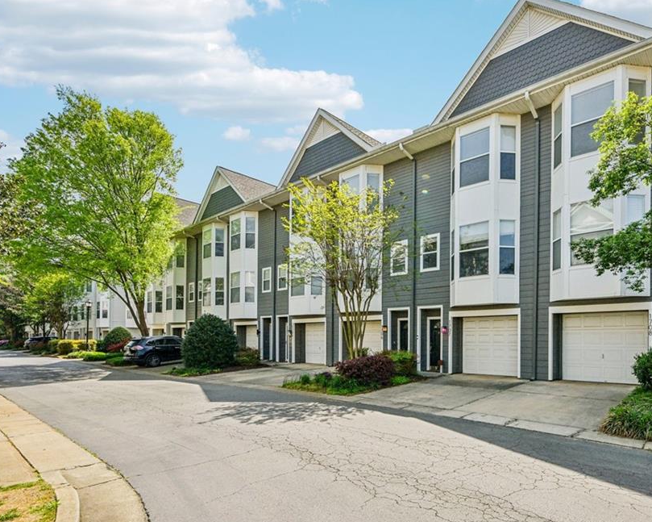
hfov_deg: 81.9
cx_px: 404
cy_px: 260
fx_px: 367
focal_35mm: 19
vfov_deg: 70.8
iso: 400
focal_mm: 16
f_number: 8
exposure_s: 1/2000
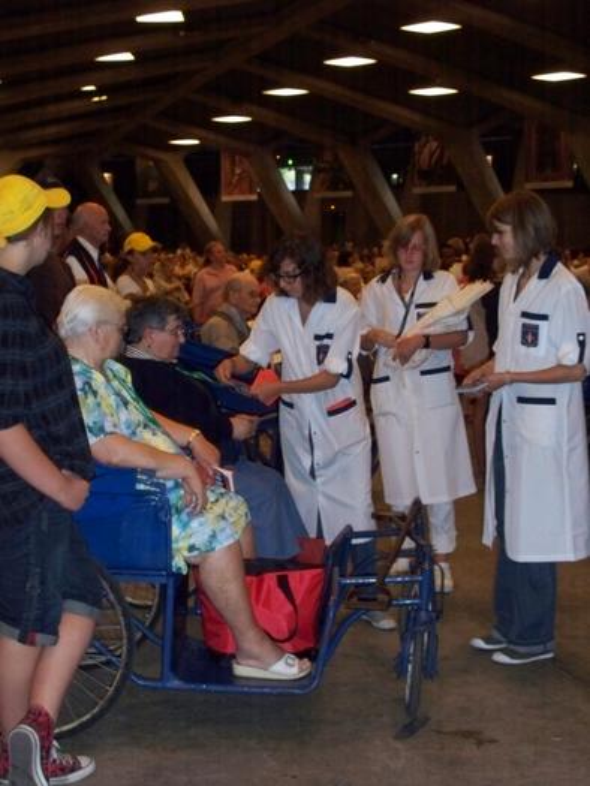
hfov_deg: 25.7
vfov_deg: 33.8
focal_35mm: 57
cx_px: 295
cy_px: 393
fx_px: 1295
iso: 400
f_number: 4
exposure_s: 1/40
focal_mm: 12.3
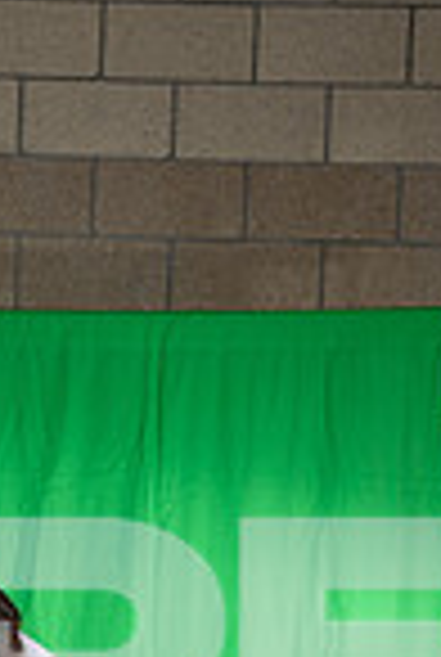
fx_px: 2304
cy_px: 976
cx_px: -117
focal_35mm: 126
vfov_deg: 15.1
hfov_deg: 10.7
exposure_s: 1/250
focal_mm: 41
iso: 160
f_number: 5
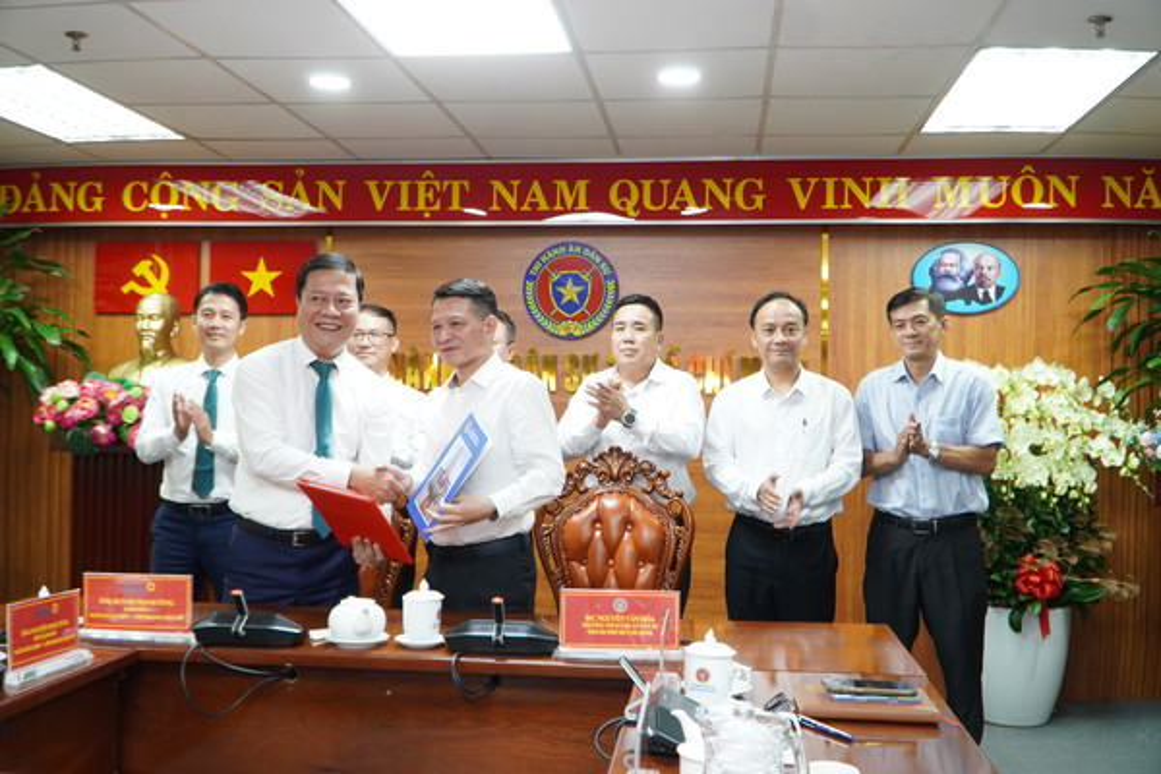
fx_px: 1064
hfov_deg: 57.2
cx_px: 580
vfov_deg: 40.0
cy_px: 387
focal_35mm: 33
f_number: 4.5
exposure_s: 1/80
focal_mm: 22
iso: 1000
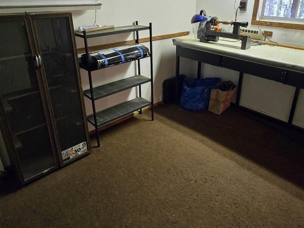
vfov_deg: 54.1
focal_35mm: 25
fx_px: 220
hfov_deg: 69.2
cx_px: 166
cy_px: 83
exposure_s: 1/60
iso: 500
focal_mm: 1.7
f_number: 2.2
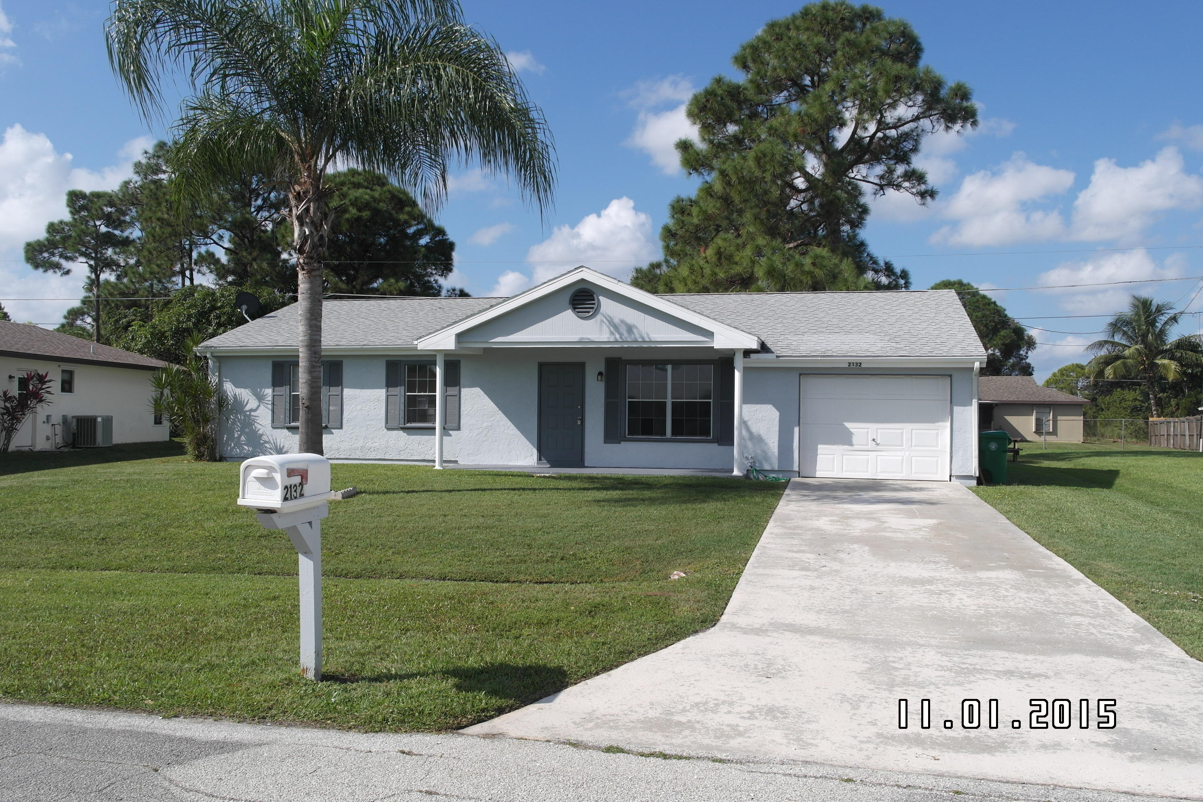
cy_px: 401
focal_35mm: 30
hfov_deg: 61.9
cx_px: 602
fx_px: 1002
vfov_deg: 43.6
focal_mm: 20
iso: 100
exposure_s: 1/180
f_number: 7.1
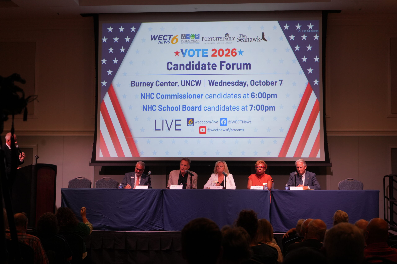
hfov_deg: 28.8
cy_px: 132
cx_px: 198
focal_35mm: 70
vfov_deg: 19.5
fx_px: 772
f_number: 5.6
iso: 1250
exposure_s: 1/160
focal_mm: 70
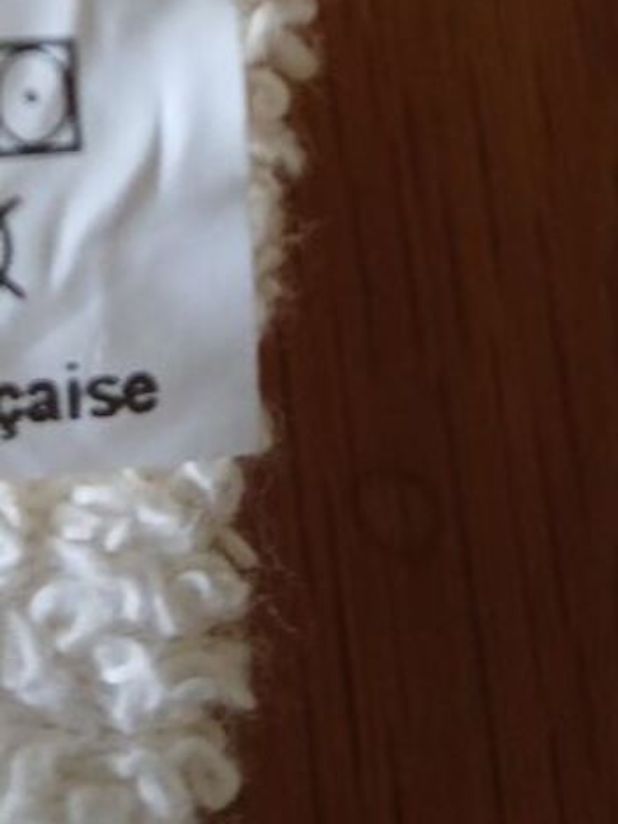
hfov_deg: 19.3
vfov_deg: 23.3
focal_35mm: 74
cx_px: -21
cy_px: -253
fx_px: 1761
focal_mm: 3.98
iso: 200
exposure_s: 1/50
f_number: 1.8
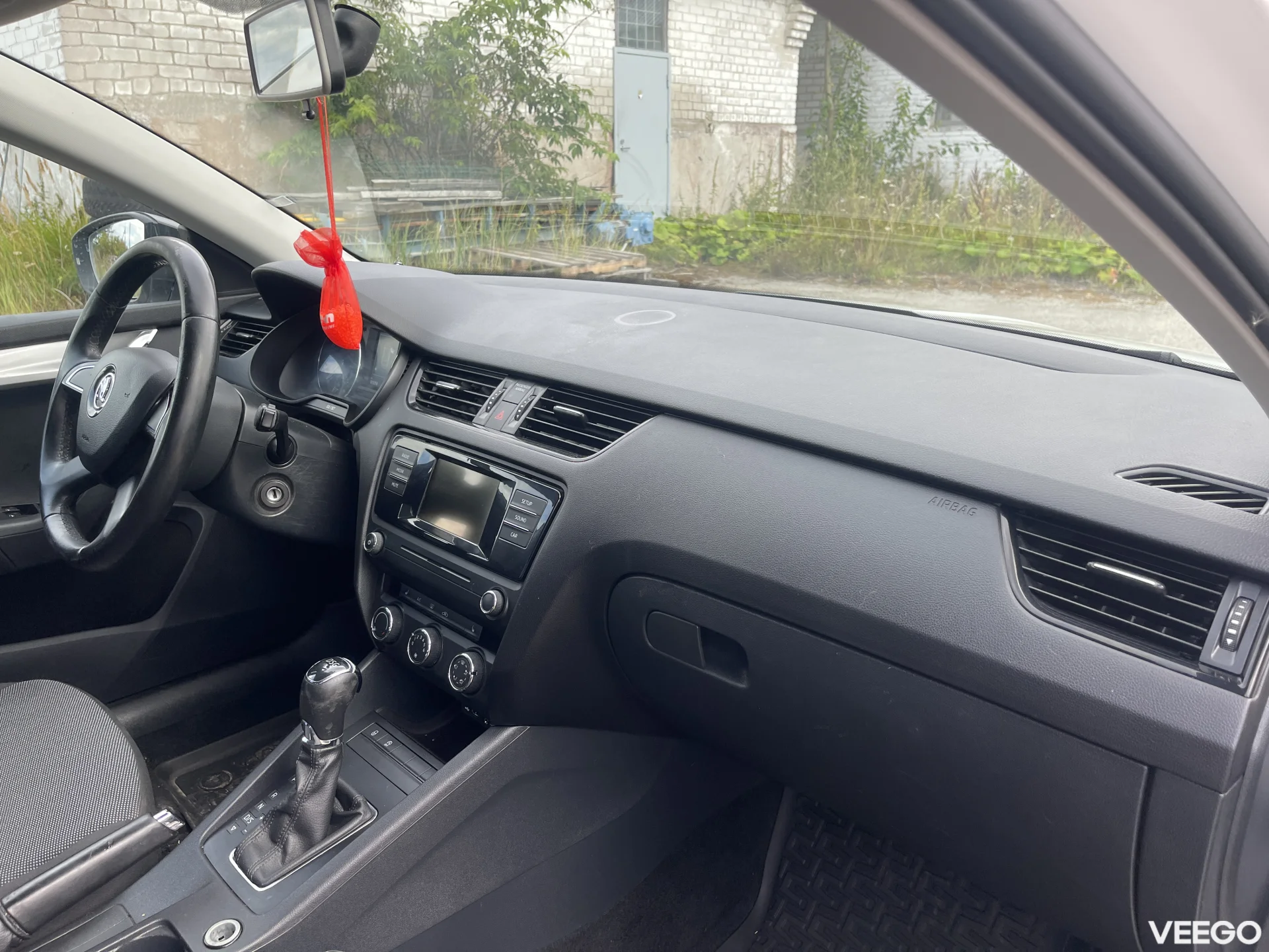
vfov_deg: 54.9
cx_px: 634
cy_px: 476
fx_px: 916
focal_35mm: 25
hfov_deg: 69.4
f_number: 1.6
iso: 32
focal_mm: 5.1
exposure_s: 1/258
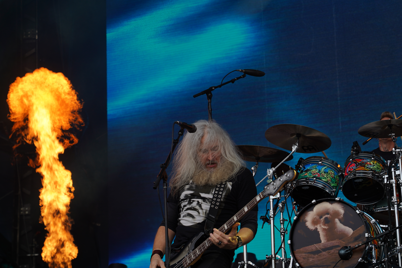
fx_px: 1172
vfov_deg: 13.0
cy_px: 134
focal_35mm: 105
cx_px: 201
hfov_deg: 19.5
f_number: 5.6
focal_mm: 105
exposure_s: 1/250
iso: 100
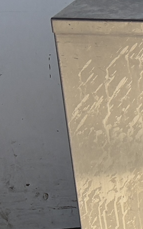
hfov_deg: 6.7
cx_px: 495
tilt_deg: -22.9
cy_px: 162
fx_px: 1054
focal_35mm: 169
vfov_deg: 12.4
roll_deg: -1.4
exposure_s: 1/781
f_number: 1.6
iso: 50
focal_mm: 5.96
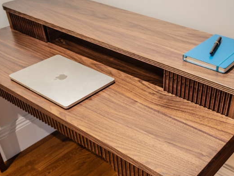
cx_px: 155
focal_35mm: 44
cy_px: 143
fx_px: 297
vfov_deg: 31.9
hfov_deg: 42.4
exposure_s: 1
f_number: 4
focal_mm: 13.2
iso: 200
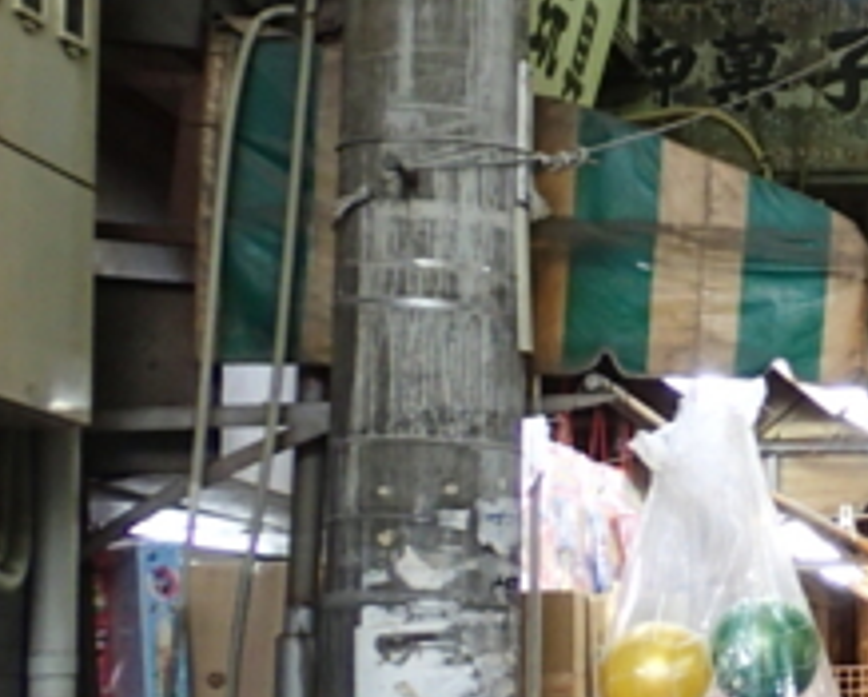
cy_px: 378
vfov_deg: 11.4
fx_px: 3498
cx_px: 1374
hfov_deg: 13.2
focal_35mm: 136
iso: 250
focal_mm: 6.86
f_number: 2.7
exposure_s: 1/40
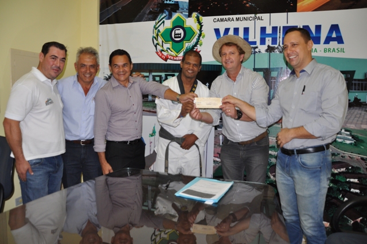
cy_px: 122
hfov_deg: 67.4
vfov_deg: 47.8
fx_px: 275
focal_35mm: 27
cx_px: 184
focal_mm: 18
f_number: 3.5
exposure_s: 1/60
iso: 500
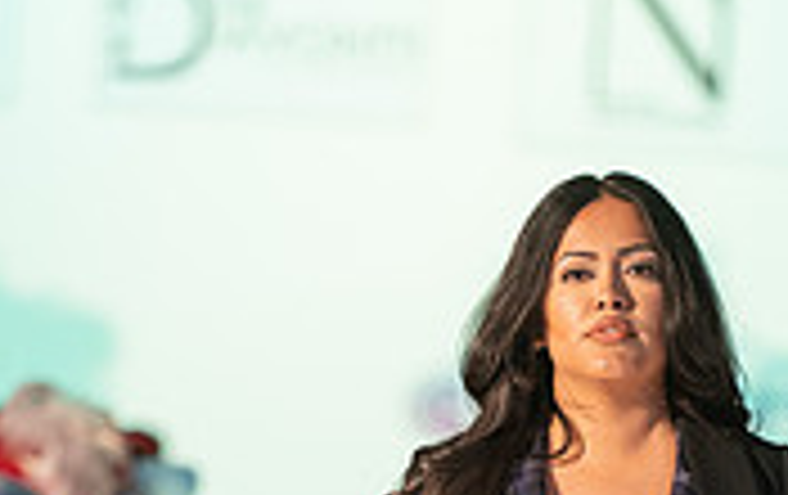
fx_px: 8152
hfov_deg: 5.5
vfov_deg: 3.5
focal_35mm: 379
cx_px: 599
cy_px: 927
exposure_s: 1/200
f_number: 2.8
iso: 1250
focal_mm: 145
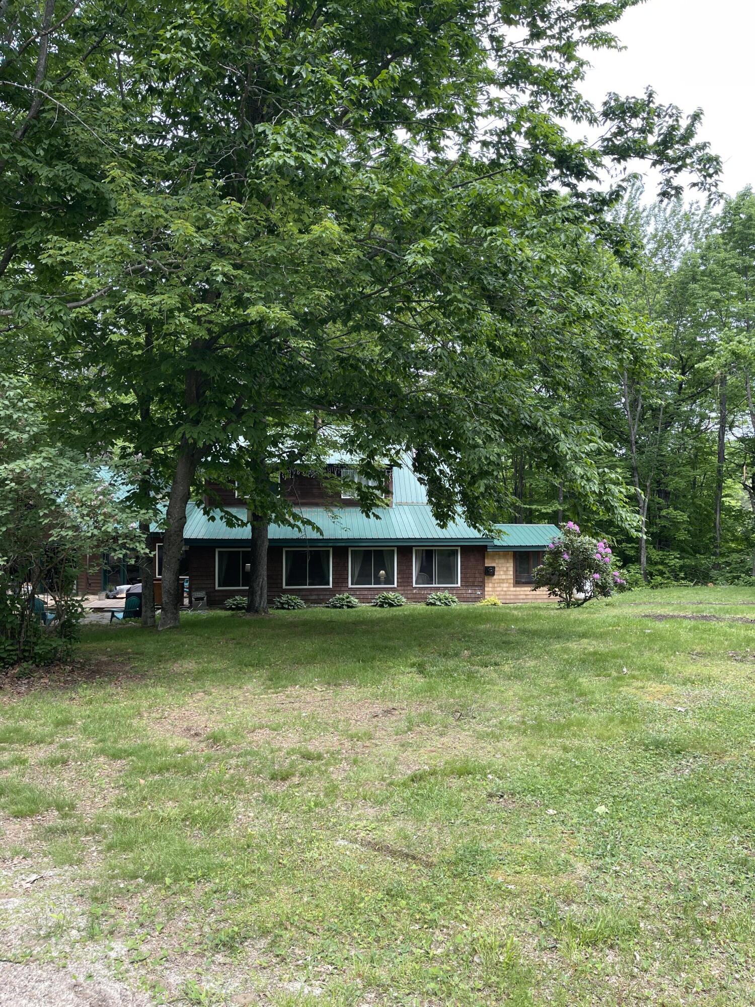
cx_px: 378
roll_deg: -0.7
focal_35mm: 25
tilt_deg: -0.1
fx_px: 727
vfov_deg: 69.4
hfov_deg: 54.9
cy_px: 504
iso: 32
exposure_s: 1/509
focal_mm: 5.1
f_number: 1.6
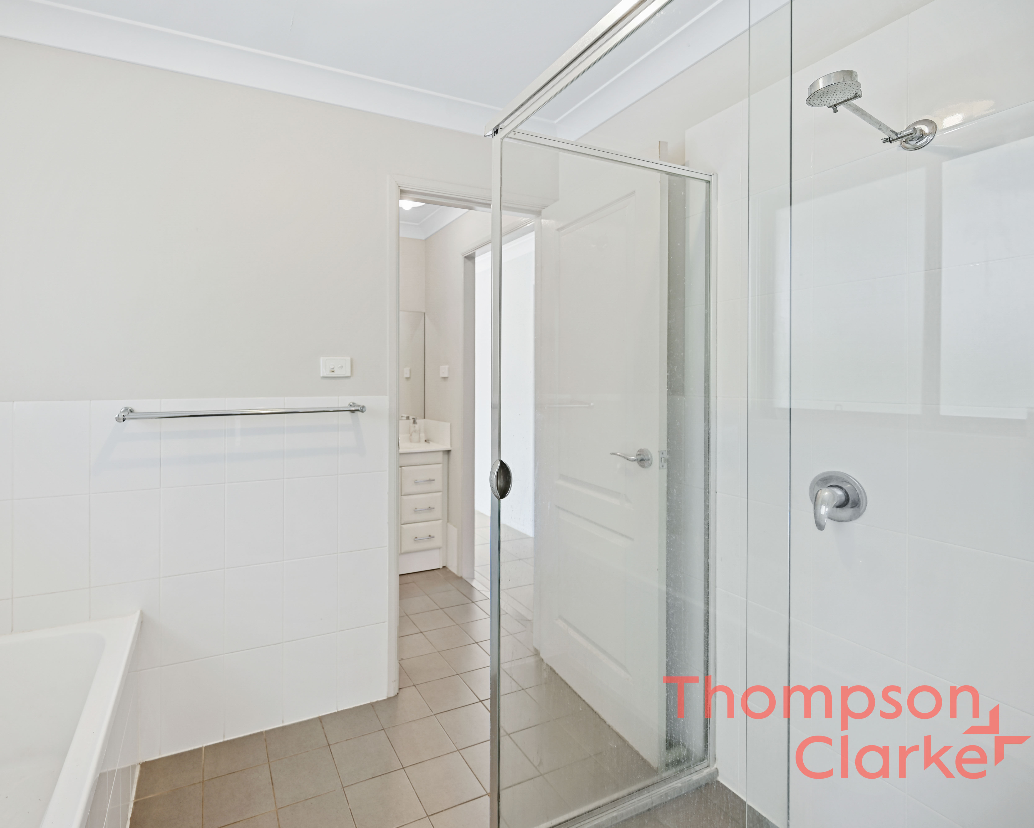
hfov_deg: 92.3
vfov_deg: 80.4
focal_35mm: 16
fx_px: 490
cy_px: 410
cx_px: 432
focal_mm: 14
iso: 100
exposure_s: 1/6
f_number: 4
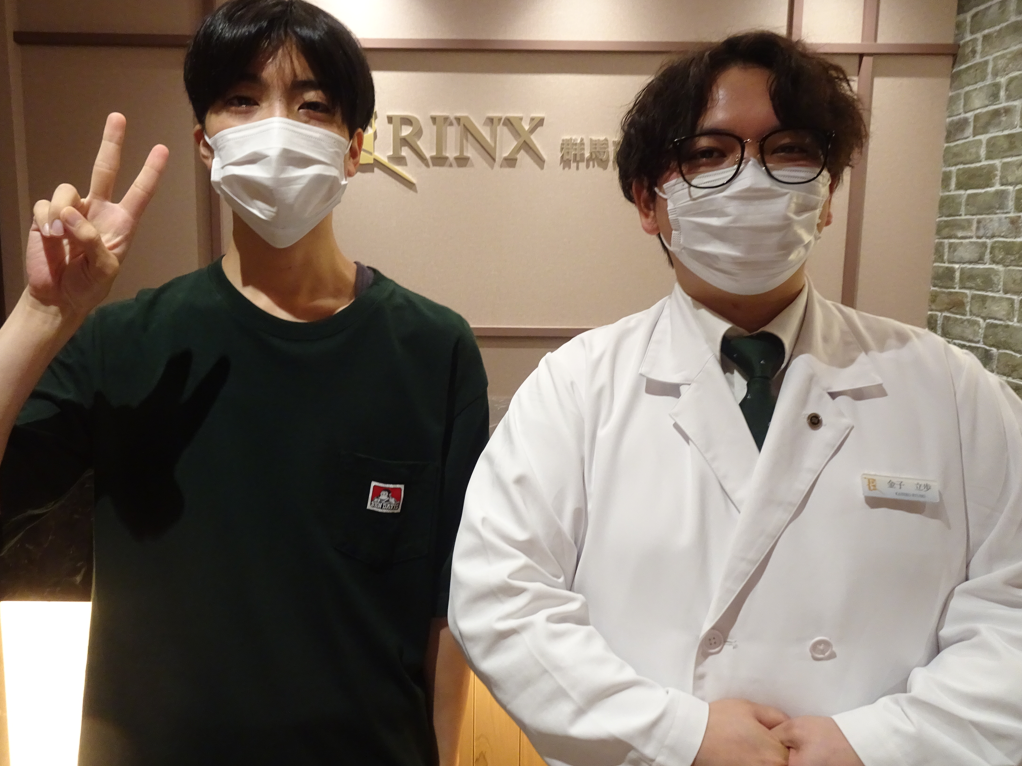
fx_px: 797
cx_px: 473
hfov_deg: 65.2
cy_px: 358
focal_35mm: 27
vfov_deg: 51.3
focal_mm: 4.1
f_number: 3.5
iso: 400
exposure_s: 1/30
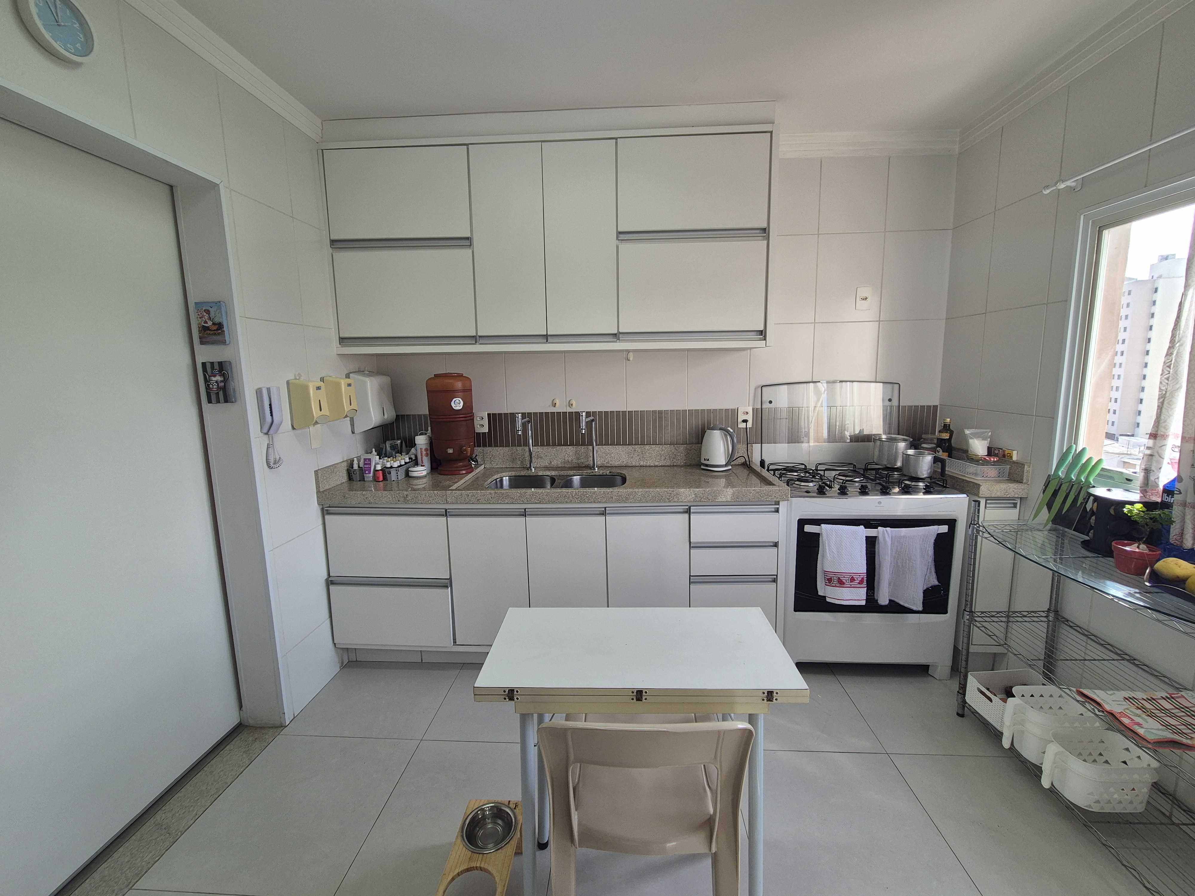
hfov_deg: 106.2
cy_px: 448
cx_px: 598
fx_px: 449
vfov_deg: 89.9
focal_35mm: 13
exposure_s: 1/146
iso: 50
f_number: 2.2
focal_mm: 2.2
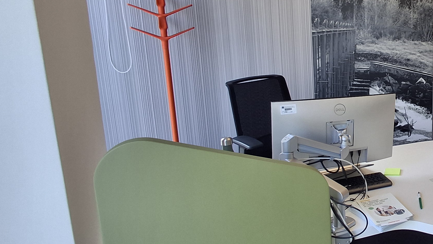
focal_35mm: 34
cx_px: 416
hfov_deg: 49.3
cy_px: 90
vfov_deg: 34.5
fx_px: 390
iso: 50
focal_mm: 1.64
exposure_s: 1/100
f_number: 2.2
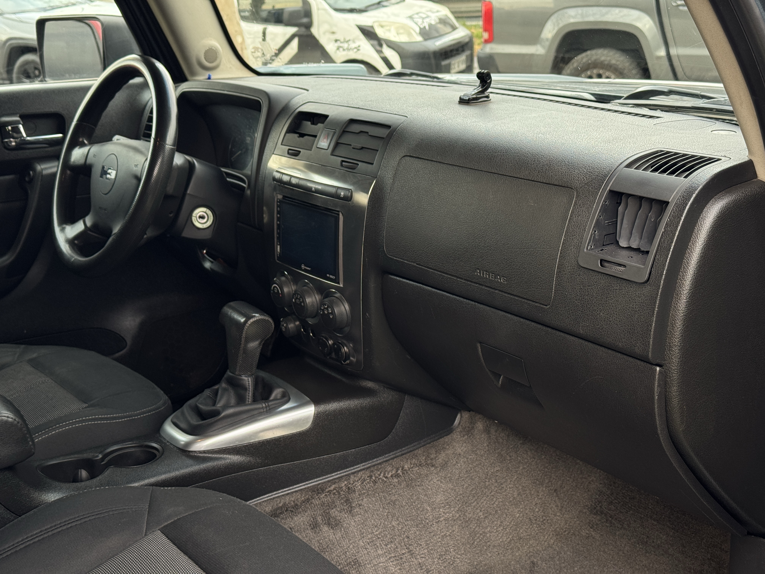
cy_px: 287
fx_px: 1061
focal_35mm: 48
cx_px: 382
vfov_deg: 30.3
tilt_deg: -17.3
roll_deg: +4.1
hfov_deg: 39.7
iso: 125
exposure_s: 1/60
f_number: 1.78
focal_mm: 6.76
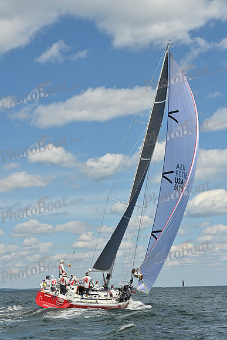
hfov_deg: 19.5
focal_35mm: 70
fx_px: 662
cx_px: 114
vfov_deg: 28.8
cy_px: 170
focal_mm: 70
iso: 250
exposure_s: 1/1000
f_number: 10
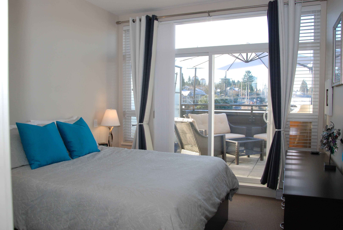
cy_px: 115
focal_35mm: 27
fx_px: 258
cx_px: 172
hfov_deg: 67.3
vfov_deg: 48.0
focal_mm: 18
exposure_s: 1/200
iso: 400
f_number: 4.5
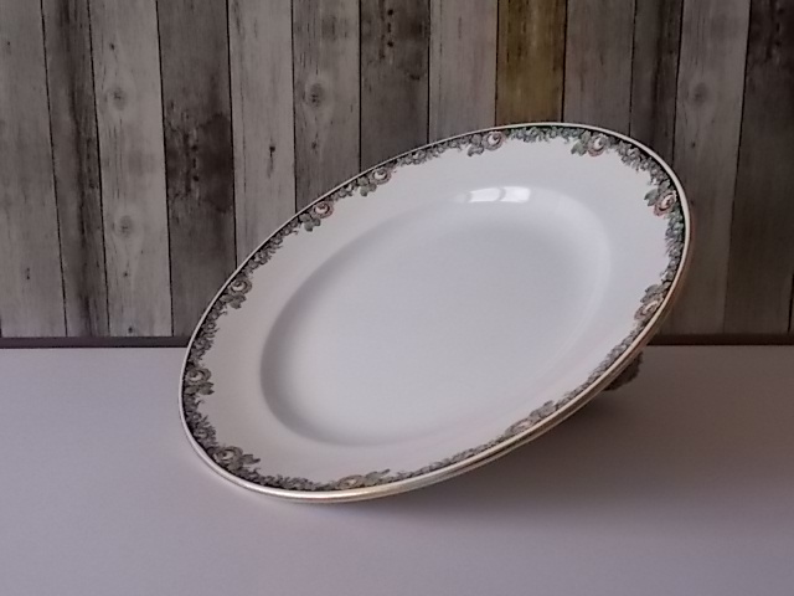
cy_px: 298
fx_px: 895
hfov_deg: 47.9
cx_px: 397
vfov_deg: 36.8
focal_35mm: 39
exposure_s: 1/125
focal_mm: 6.9
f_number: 3.9
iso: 500
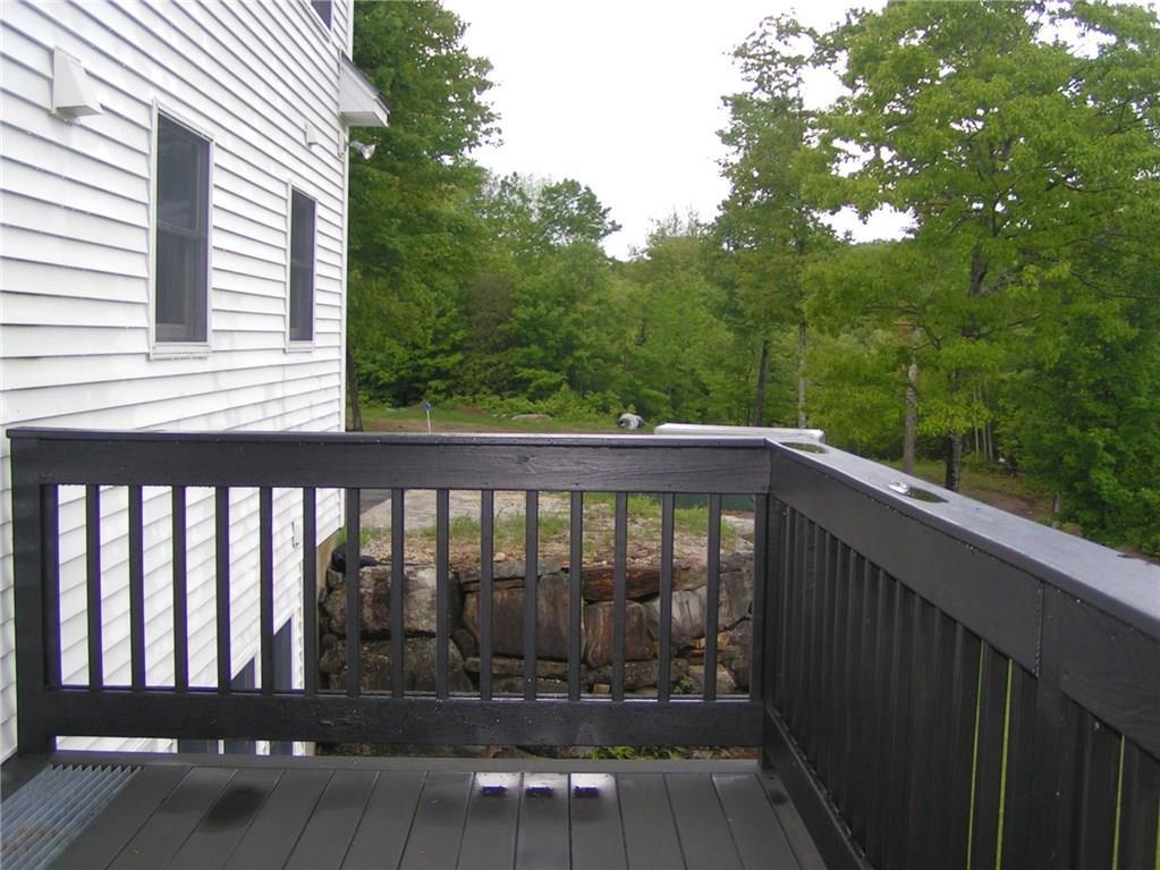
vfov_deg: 37.7
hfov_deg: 49.0
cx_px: 580
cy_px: 435
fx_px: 1273
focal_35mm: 38
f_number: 2.8
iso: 80
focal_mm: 5.8
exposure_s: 1/320
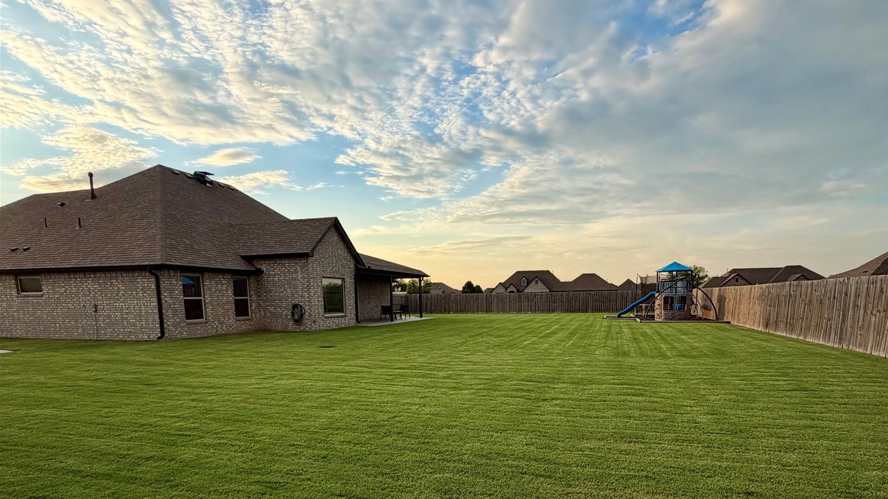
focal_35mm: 21
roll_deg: +0.3
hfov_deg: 83.8
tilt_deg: -8.2
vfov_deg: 51.4
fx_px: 494
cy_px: 372
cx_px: 458
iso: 40
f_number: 2.2
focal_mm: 2.22
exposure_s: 1/502
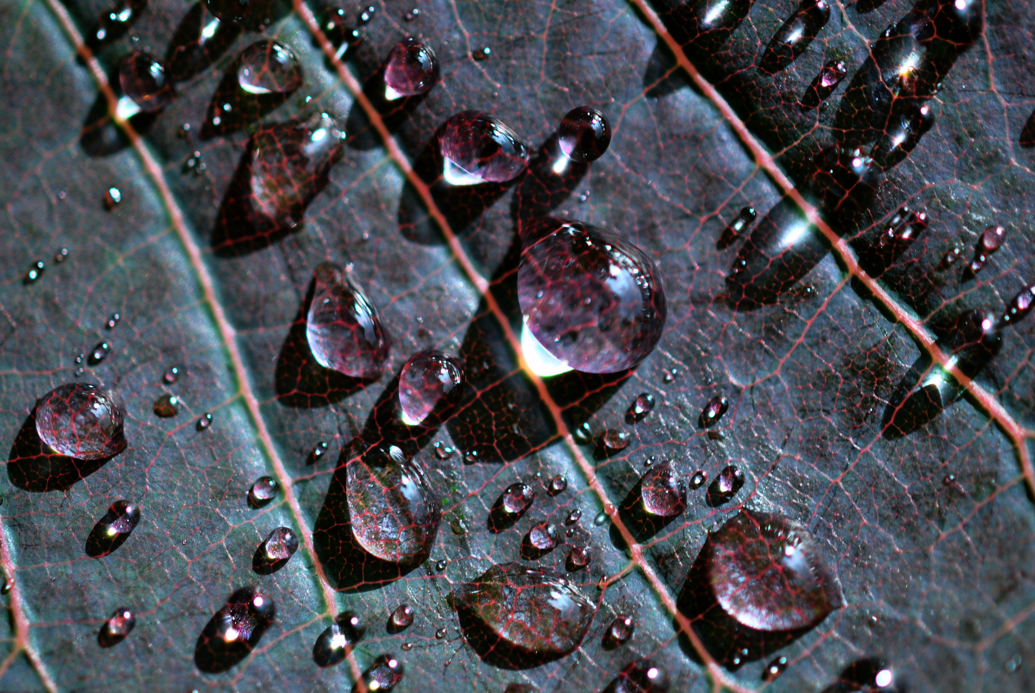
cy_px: 346
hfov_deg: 33.4
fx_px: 1727
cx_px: 518
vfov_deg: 22.7
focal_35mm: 60
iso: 100
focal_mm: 40
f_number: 4.5
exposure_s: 1/125
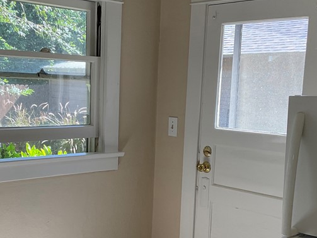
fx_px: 540
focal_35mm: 59
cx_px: 131
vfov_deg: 24.6
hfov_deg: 32.6
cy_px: 167
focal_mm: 3
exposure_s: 1/120
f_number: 1.8
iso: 32
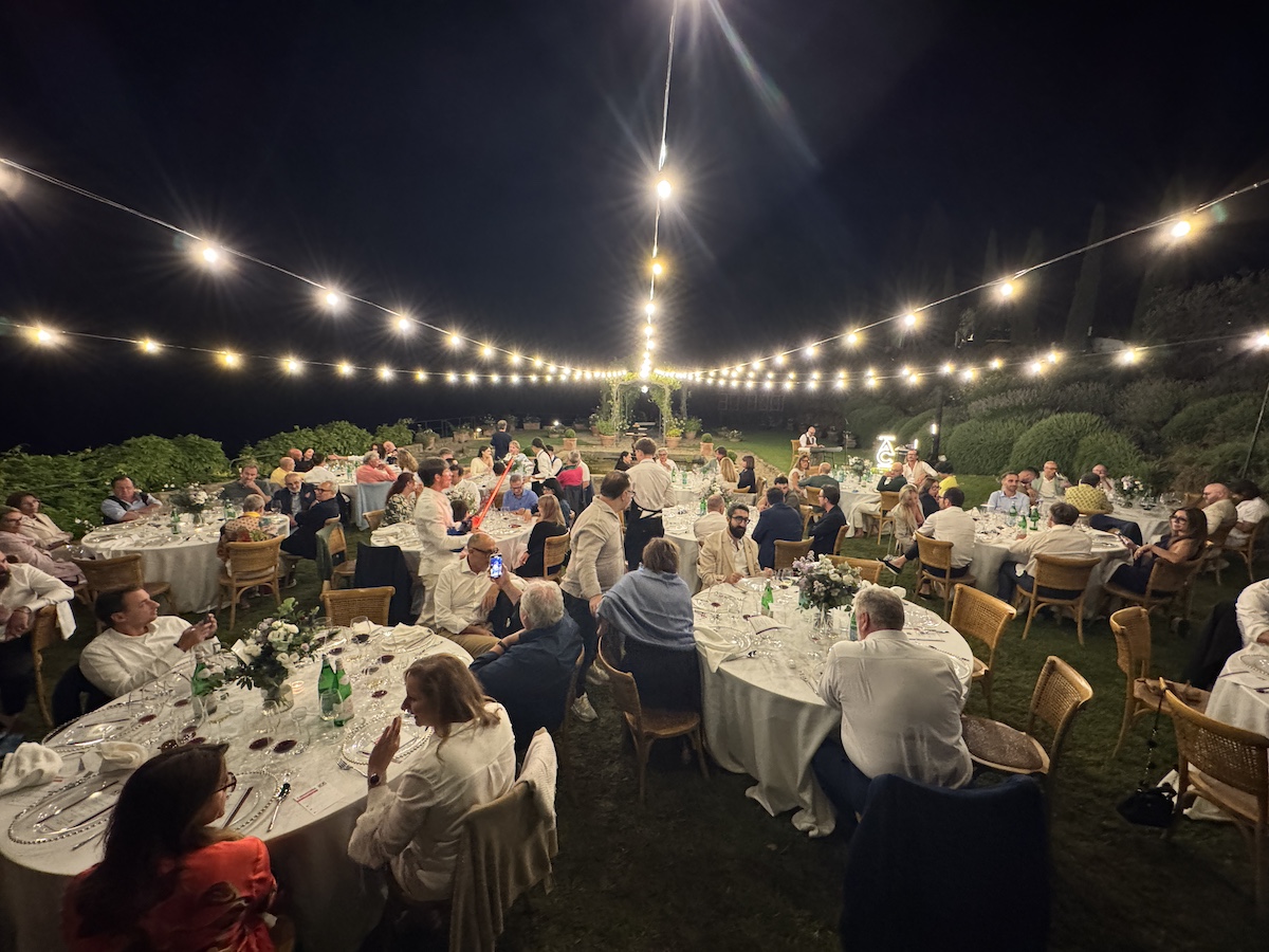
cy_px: 476
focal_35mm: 14
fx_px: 513
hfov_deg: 102.1
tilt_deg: -9.2
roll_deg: -2.0
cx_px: 634
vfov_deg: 85.7
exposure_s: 1/50
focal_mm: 2.22
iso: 640
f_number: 2.2
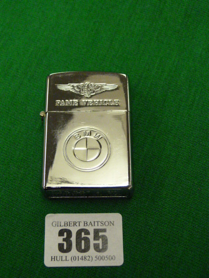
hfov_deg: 26.6
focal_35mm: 55
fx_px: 443
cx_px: 104
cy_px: 139
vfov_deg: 34.9
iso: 800
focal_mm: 10
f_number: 3.2
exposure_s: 1/50
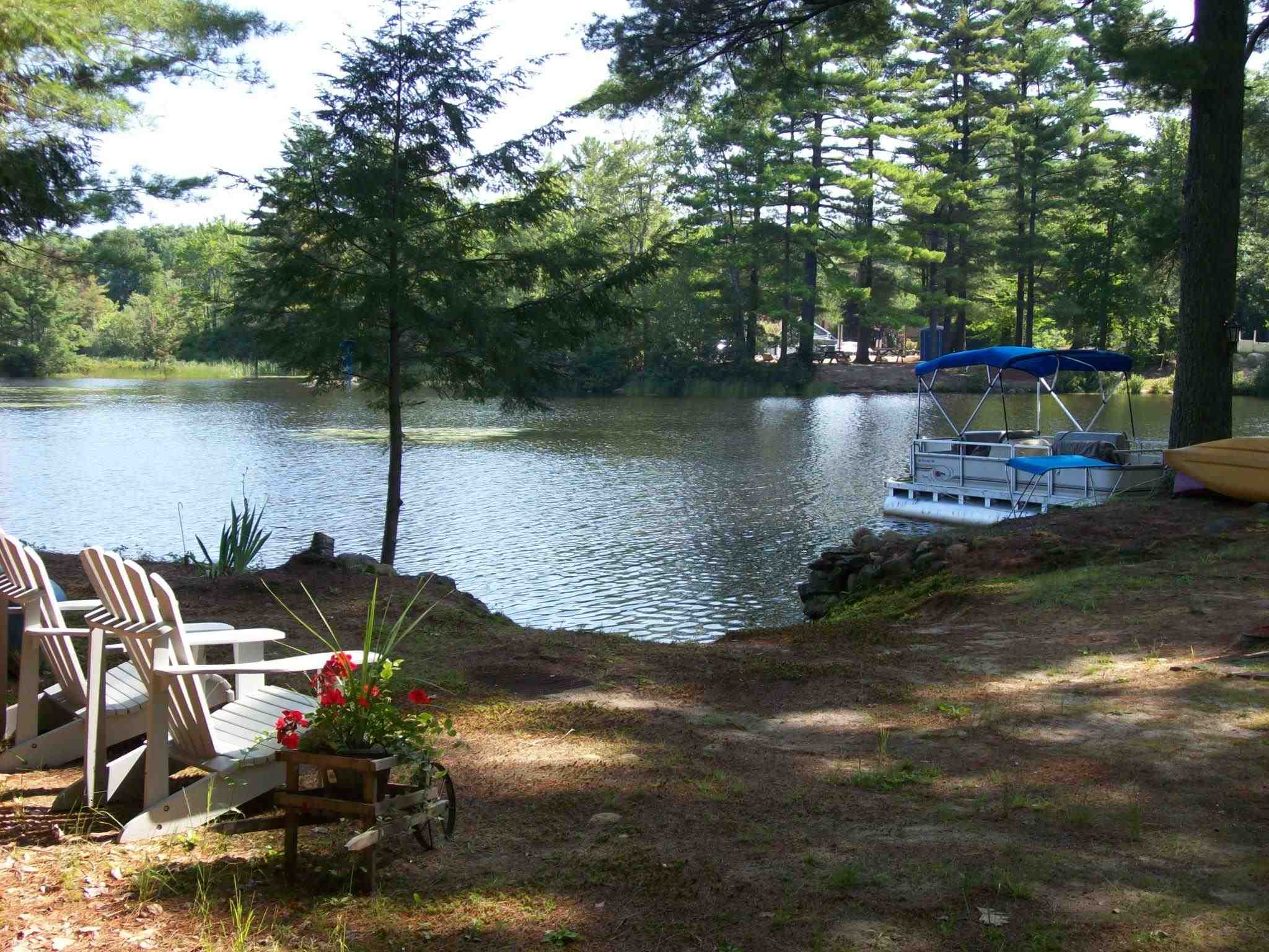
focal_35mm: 45
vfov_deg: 32.2
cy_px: 476
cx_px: 634
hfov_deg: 42.1
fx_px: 1650
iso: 80
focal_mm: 7.6
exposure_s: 1/316
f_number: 3
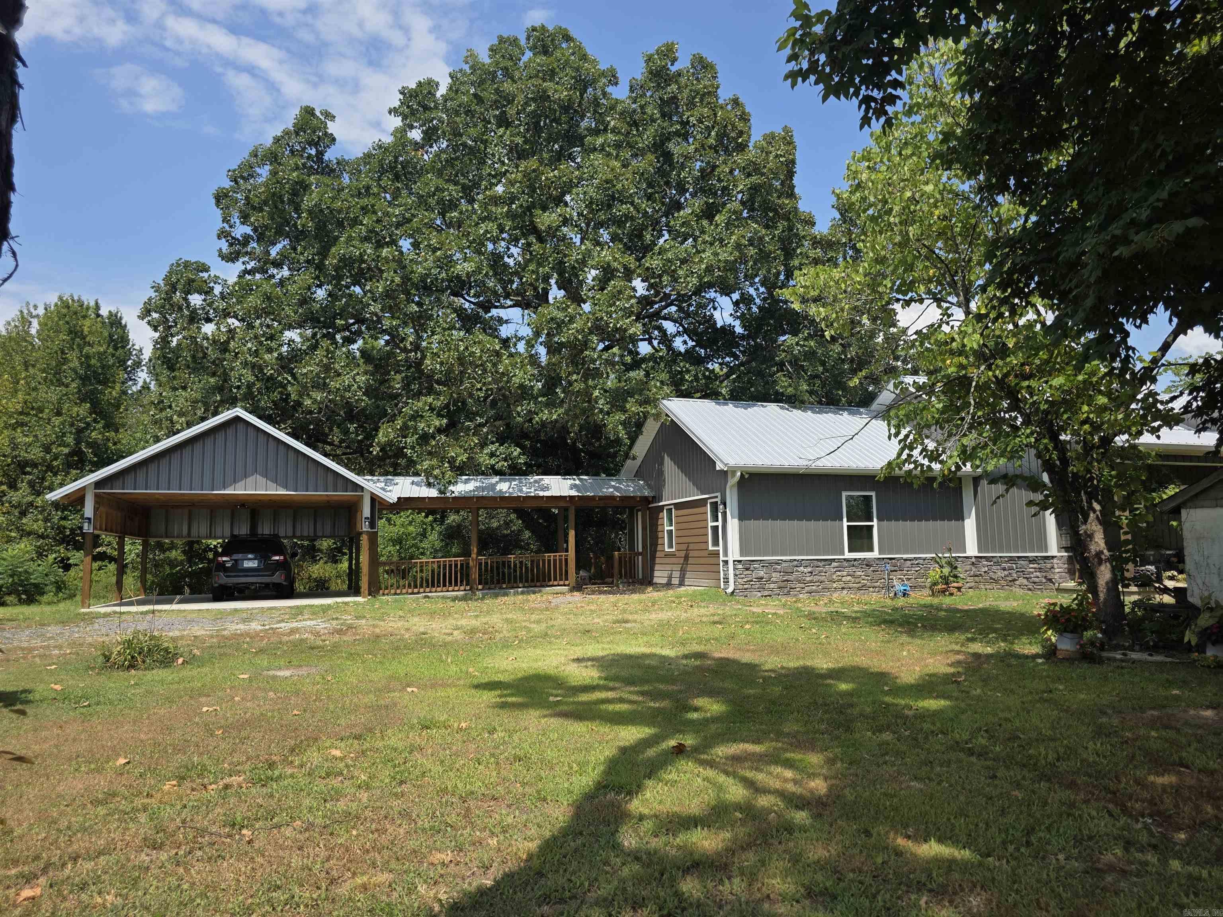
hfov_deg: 73.9
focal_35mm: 23
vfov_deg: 58.9
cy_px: 458
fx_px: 813
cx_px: 612
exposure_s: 1/4237
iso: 80
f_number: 1.7
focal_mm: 6.3
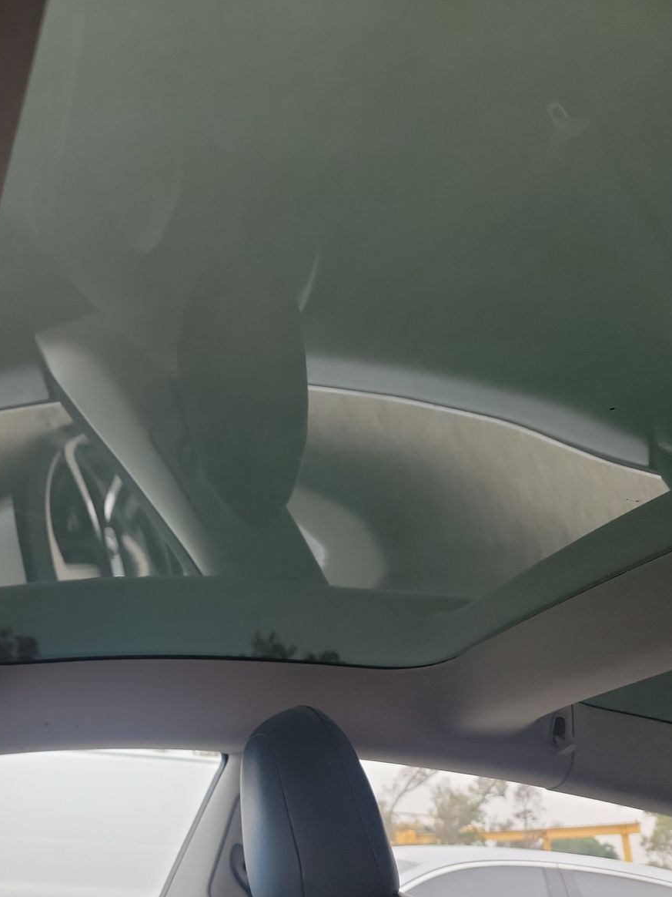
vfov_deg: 55.3
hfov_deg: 39.8
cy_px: 460
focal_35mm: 33
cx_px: 66
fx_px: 854
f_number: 1.8
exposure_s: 1/59
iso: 76
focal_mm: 6.7
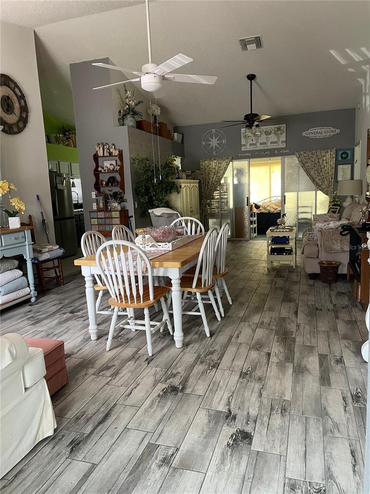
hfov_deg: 53.1
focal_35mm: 26
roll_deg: +2.9
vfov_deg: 67.3
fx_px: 371
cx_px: 185
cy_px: 247
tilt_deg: -9.7
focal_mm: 4.2
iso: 250
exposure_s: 1/60
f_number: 1.6
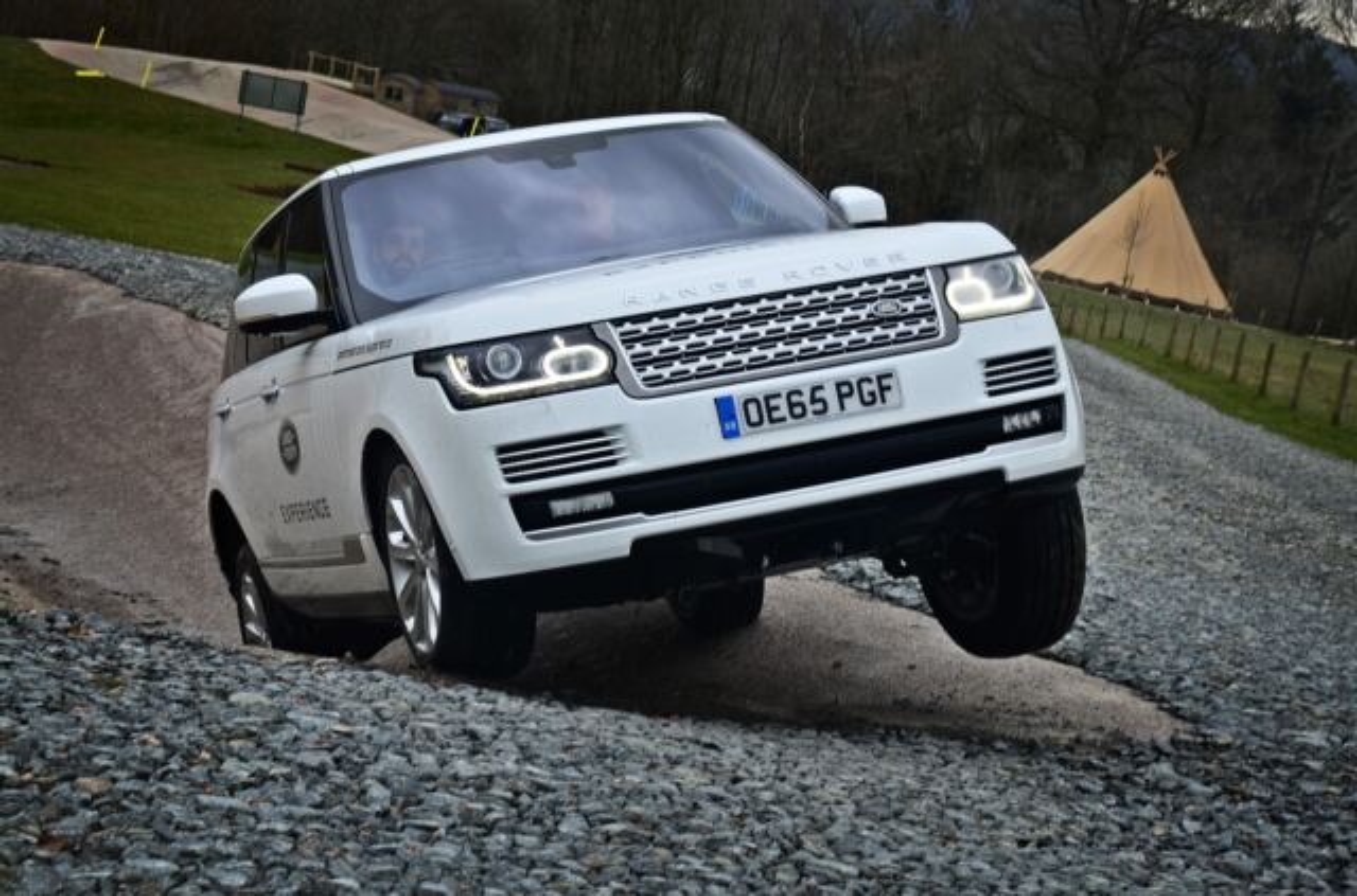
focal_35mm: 78
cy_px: 448
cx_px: 678
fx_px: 2932
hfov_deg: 26.1
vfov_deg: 17.4
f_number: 13
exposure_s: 1/50
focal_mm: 52
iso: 200
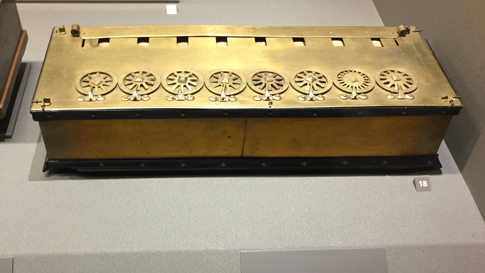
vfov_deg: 28.8
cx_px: 199
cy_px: 184
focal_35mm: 41
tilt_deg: -47.9
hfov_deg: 49.1
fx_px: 527
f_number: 2.2
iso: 160
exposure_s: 1/33
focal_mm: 4.15
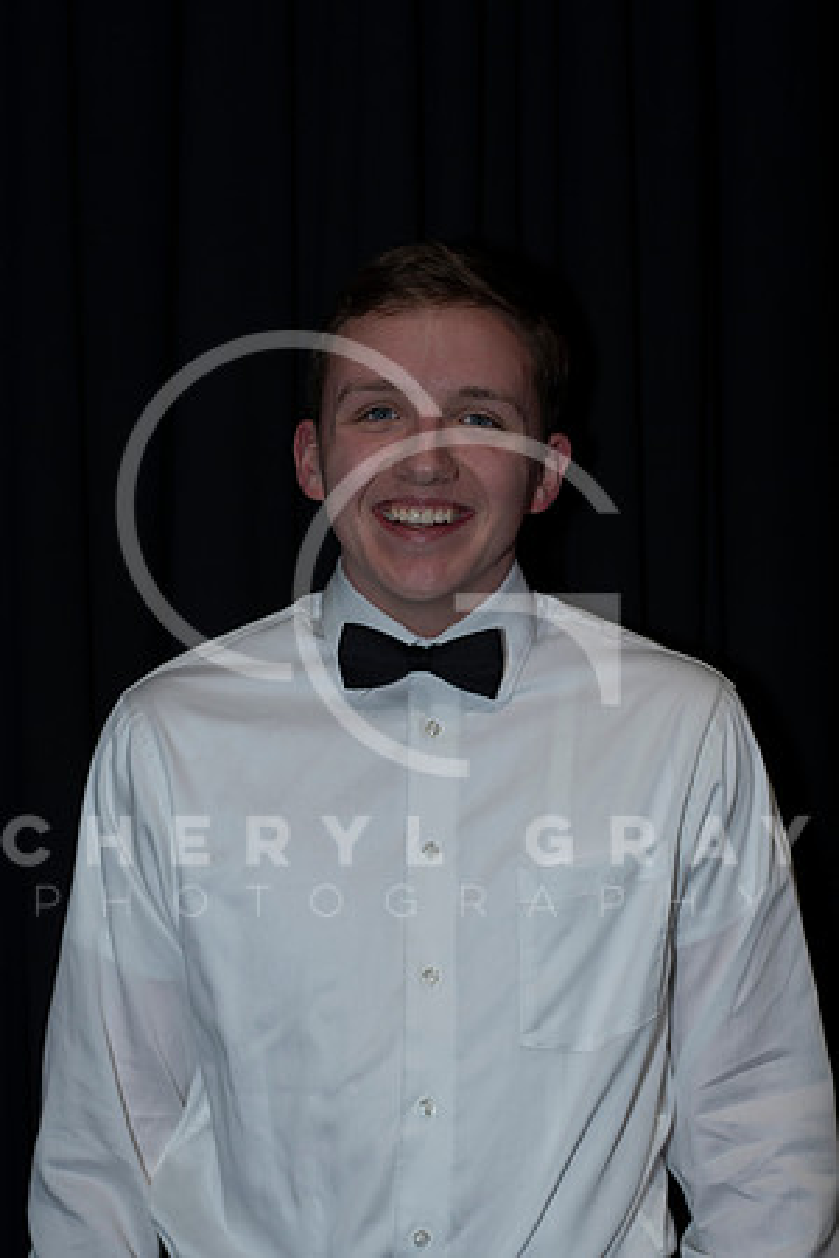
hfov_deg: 18.2
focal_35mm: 75
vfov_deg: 27.0
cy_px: 629
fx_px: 2622
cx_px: 420
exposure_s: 1/400
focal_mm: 50
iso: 250
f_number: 2.8
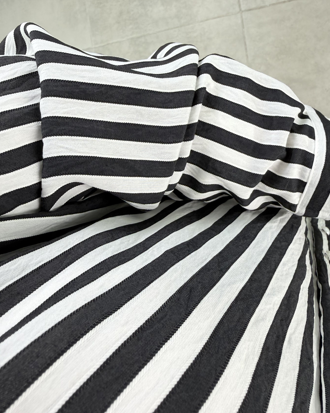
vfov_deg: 62.1
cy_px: 184
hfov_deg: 51.4
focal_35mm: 28
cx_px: 184
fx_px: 342
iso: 100
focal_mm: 2.22
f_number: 2.2
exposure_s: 1/107
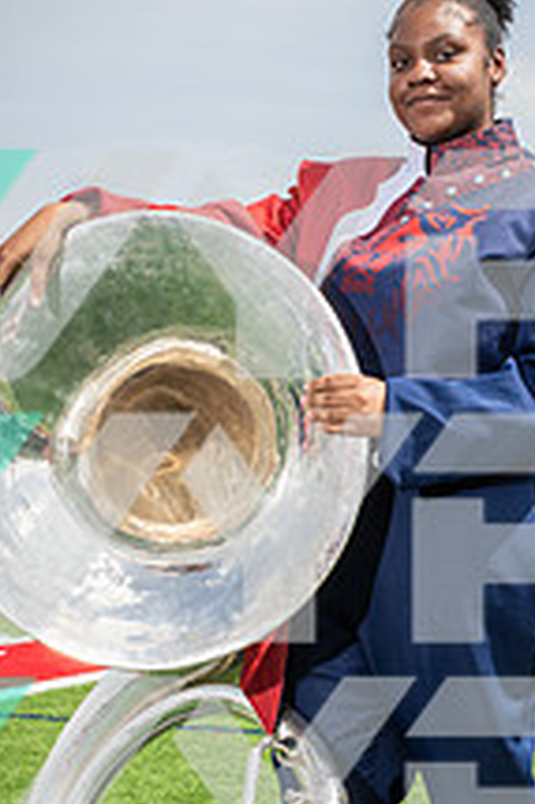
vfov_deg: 23.0
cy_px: 531
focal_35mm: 88
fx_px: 1965
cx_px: 370
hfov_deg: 15.5
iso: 125
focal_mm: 42
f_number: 7.1
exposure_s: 1/400
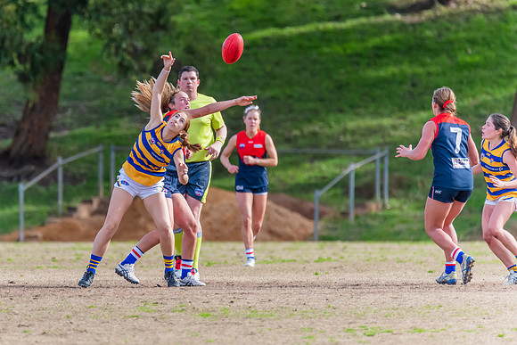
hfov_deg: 2.7
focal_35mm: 760
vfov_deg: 1.8
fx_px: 10922
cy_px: 136
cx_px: 190
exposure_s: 1/1600
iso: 1400
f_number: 6.3
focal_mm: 600
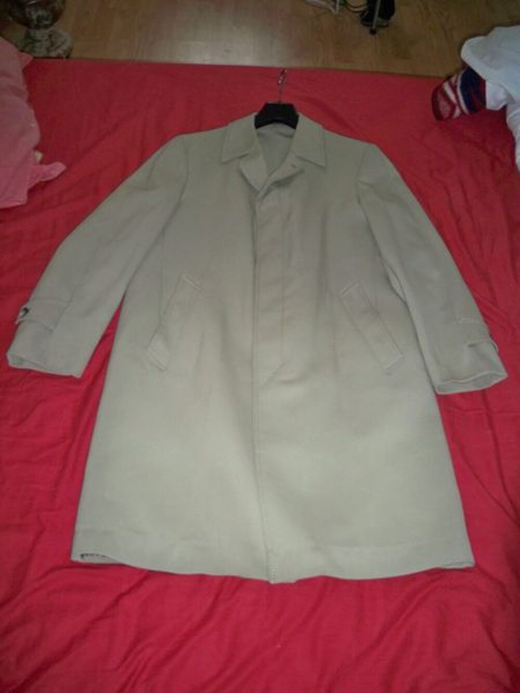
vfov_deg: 52.6
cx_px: 260
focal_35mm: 35
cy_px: 346
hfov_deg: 40.7
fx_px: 701
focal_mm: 6.3
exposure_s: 1/60
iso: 200
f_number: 3.1
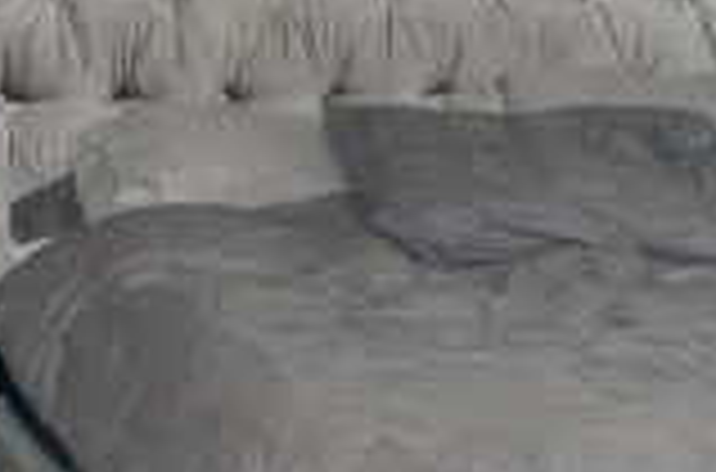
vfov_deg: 10.6
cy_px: 7
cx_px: 365
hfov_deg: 16.2
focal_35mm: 127
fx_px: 2519
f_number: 3.5
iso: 400
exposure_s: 1/60
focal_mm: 21
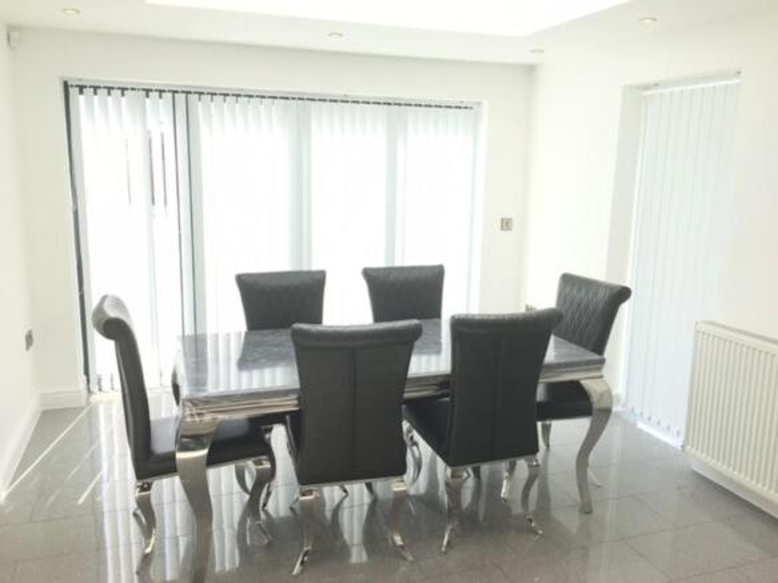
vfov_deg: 48.2
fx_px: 652
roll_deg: -1.6
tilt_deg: -10.3
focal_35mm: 29
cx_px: 389
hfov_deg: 61.7
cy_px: 292
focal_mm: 4.15
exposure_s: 1/460
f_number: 2.2
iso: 25
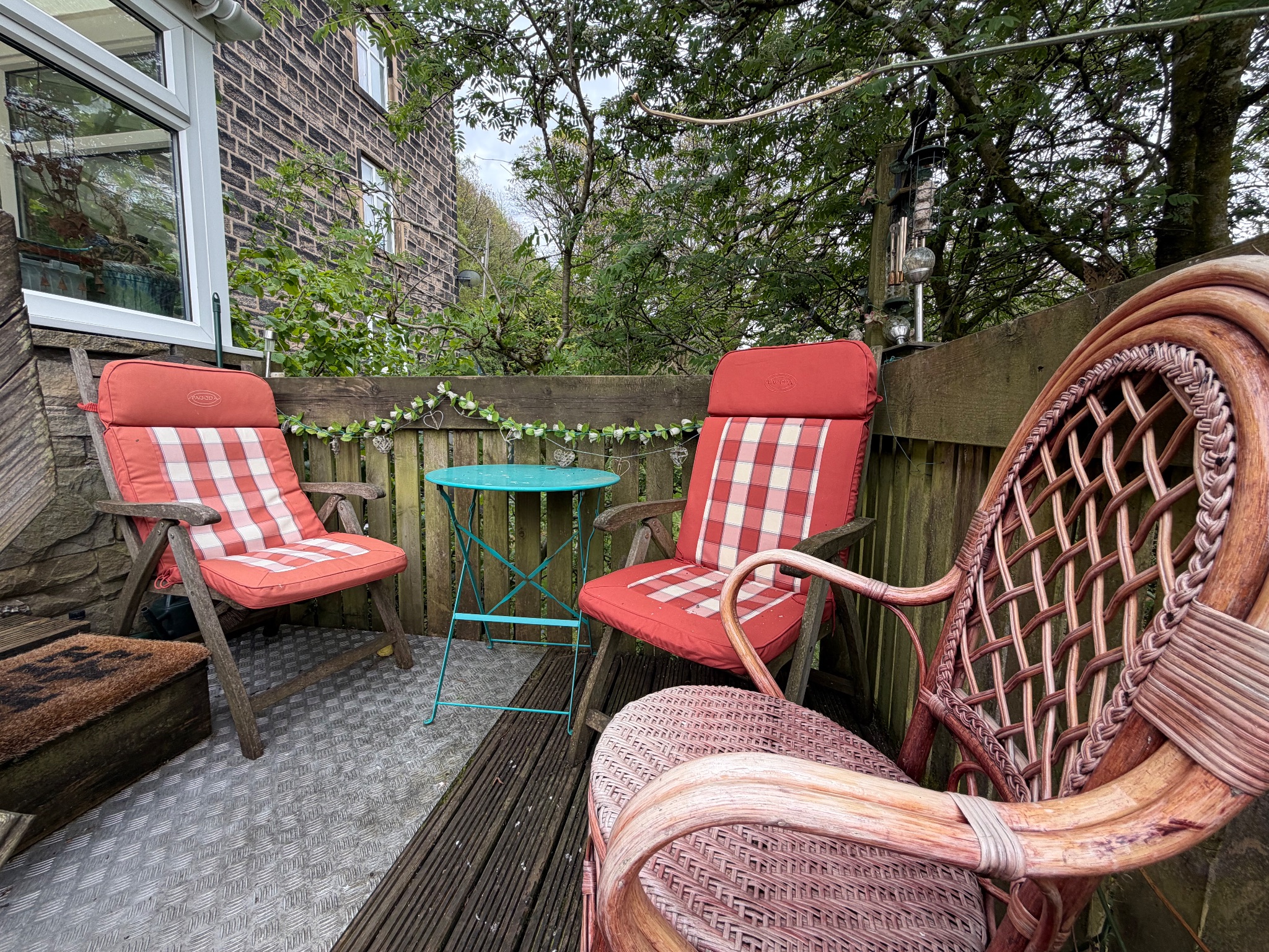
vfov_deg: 85.7
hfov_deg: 102.1
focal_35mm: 14
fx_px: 513
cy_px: 476
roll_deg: -0.3
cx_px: 634
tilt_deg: -7.0
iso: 40
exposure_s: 1/127
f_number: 2.2
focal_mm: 2.22
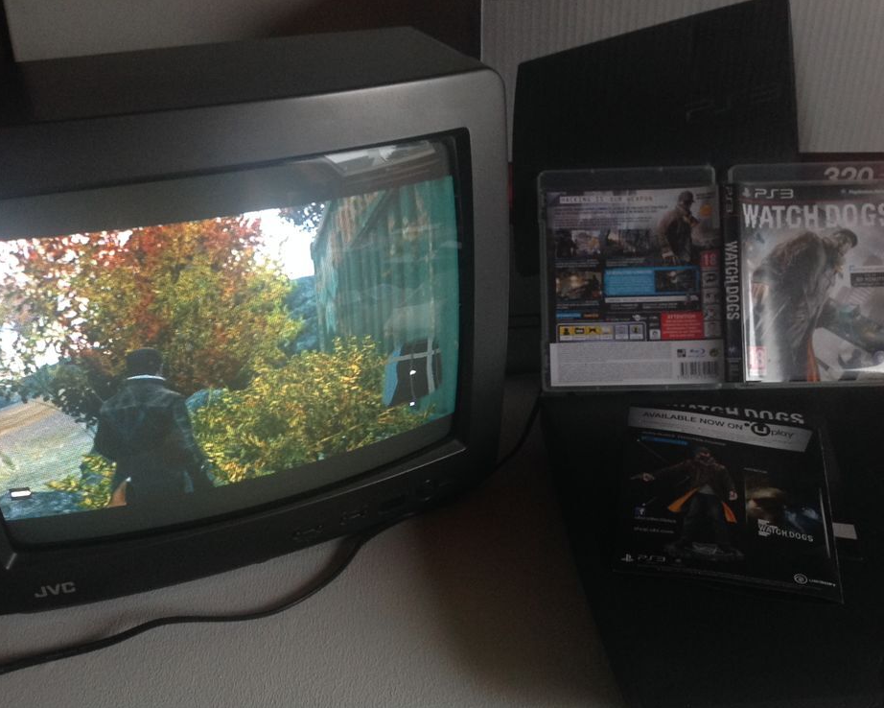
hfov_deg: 49.1
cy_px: 354
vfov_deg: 40.1
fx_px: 968
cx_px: 428
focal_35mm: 37
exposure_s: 1/15
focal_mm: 4.28
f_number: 2.4
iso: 160
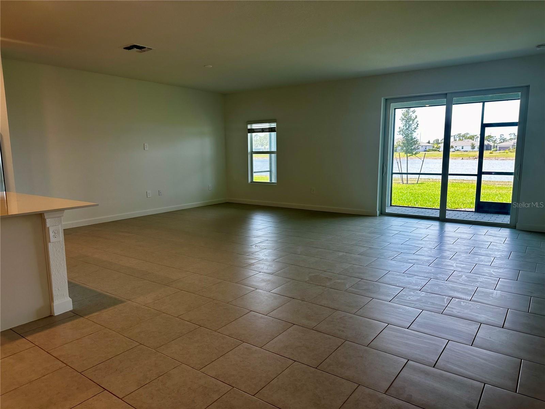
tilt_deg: -7.9
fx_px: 378
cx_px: 272
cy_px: 204
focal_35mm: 24
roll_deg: +0.7
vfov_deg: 56.8
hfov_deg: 71.6
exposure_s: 1/166
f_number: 1.78
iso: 80
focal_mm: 6.86
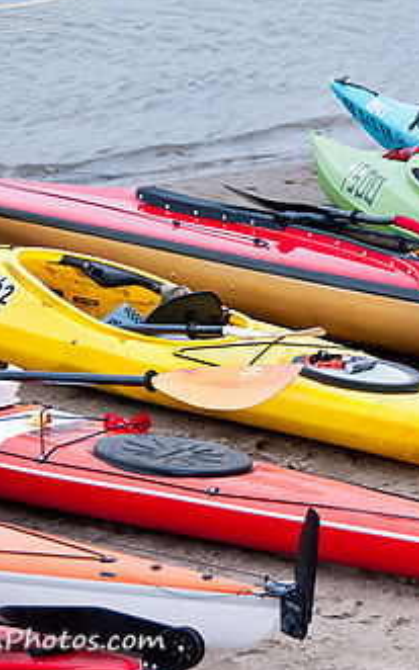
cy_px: 292
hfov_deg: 9.4
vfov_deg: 15.0
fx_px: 2539
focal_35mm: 139
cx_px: 322
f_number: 5.6
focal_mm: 52
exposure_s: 1/60
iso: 1100
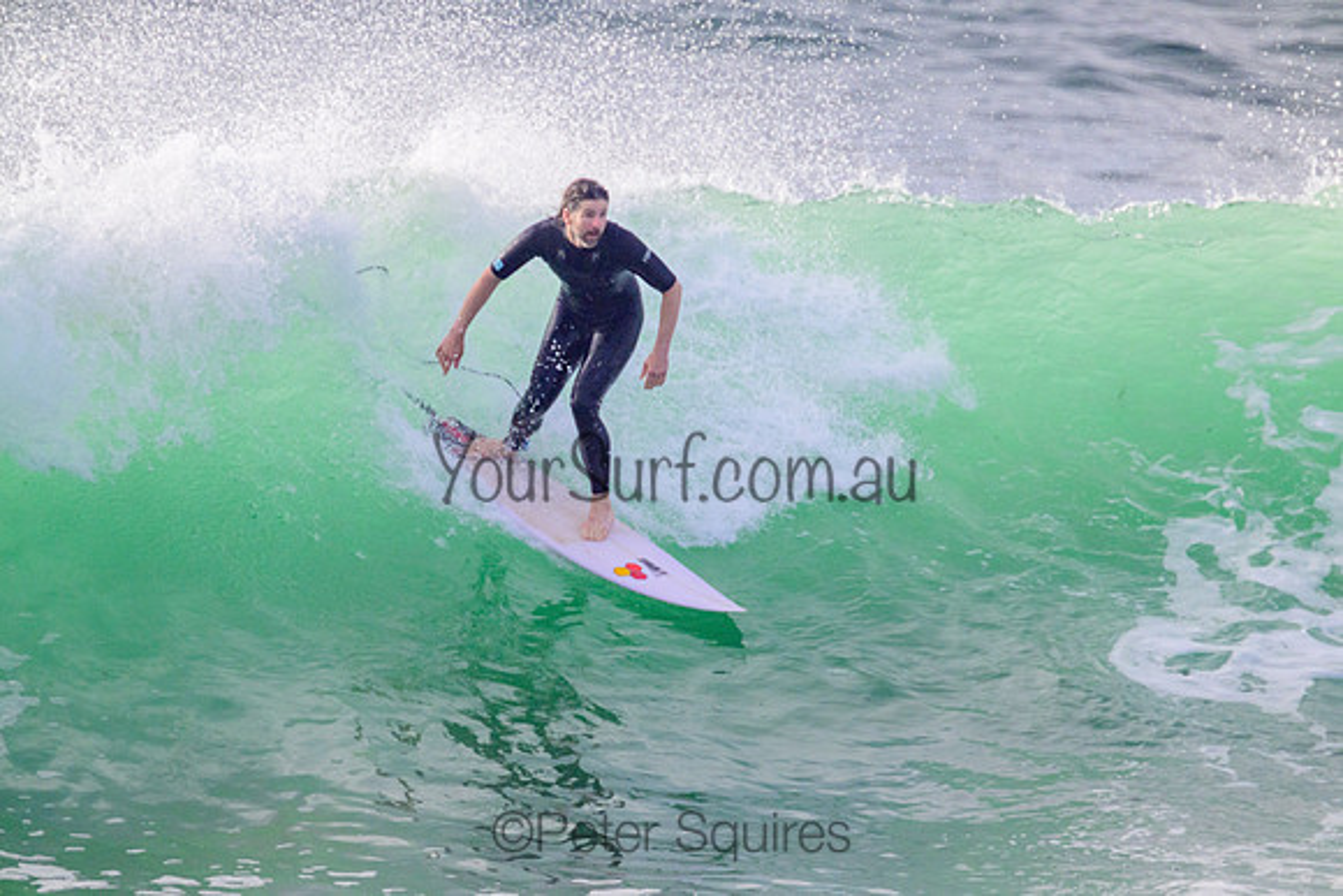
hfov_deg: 2.6
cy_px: 448
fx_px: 29850
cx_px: 672
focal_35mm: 800
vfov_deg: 1.7
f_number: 11
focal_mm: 800
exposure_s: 1/2000
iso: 2000
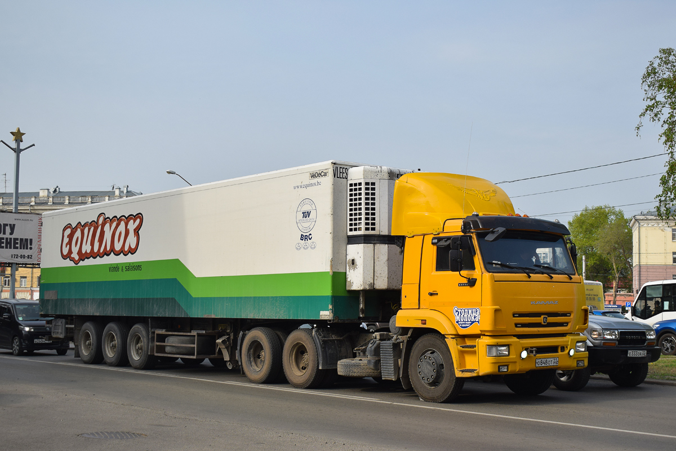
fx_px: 901
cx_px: 338
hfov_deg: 41.1
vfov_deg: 28.1
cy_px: 226
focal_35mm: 48
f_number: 5.6
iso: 200
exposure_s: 1/1000
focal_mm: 32
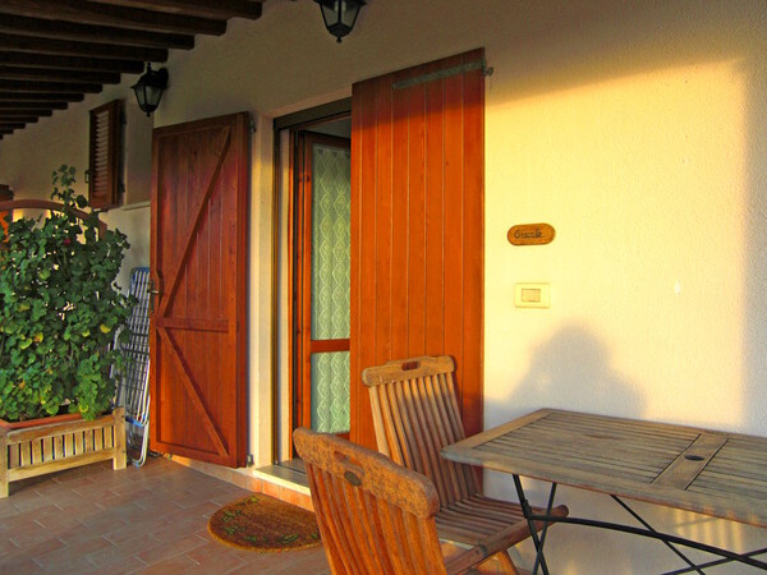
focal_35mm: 28
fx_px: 620
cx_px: 384
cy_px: 288
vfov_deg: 49.7
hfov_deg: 63.4
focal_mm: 4.9
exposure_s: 1/100
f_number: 2.6
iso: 50
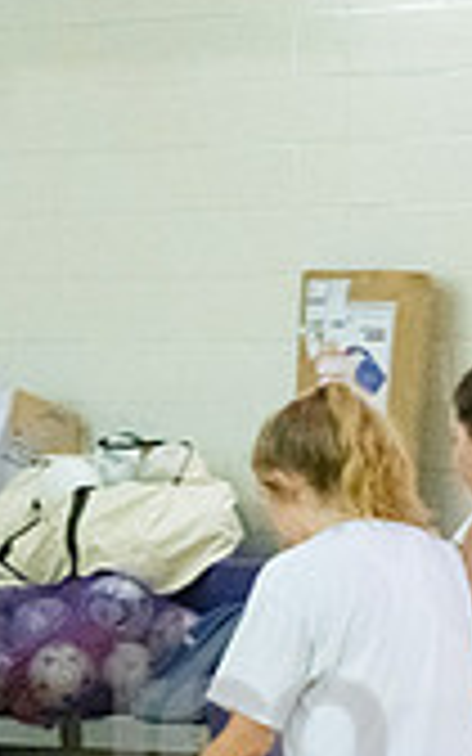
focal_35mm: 317
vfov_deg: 6.6
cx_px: 252
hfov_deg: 4.1
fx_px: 6524
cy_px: 803
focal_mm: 90
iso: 6400
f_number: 4.5
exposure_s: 1/640
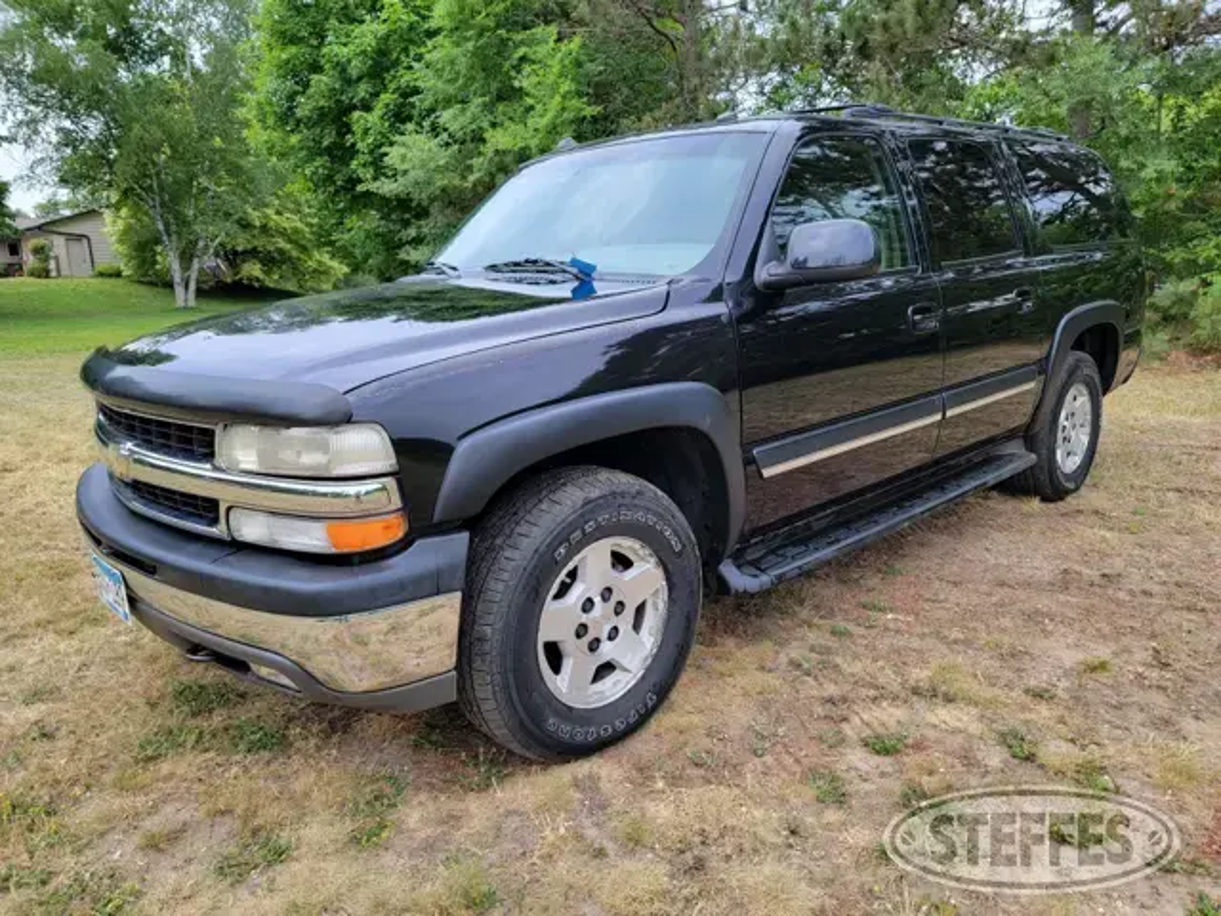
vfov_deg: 56.8
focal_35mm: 24
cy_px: 458
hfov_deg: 71.6
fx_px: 847
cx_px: 610
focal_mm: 6.7
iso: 16
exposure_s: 1/194
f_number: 1.8
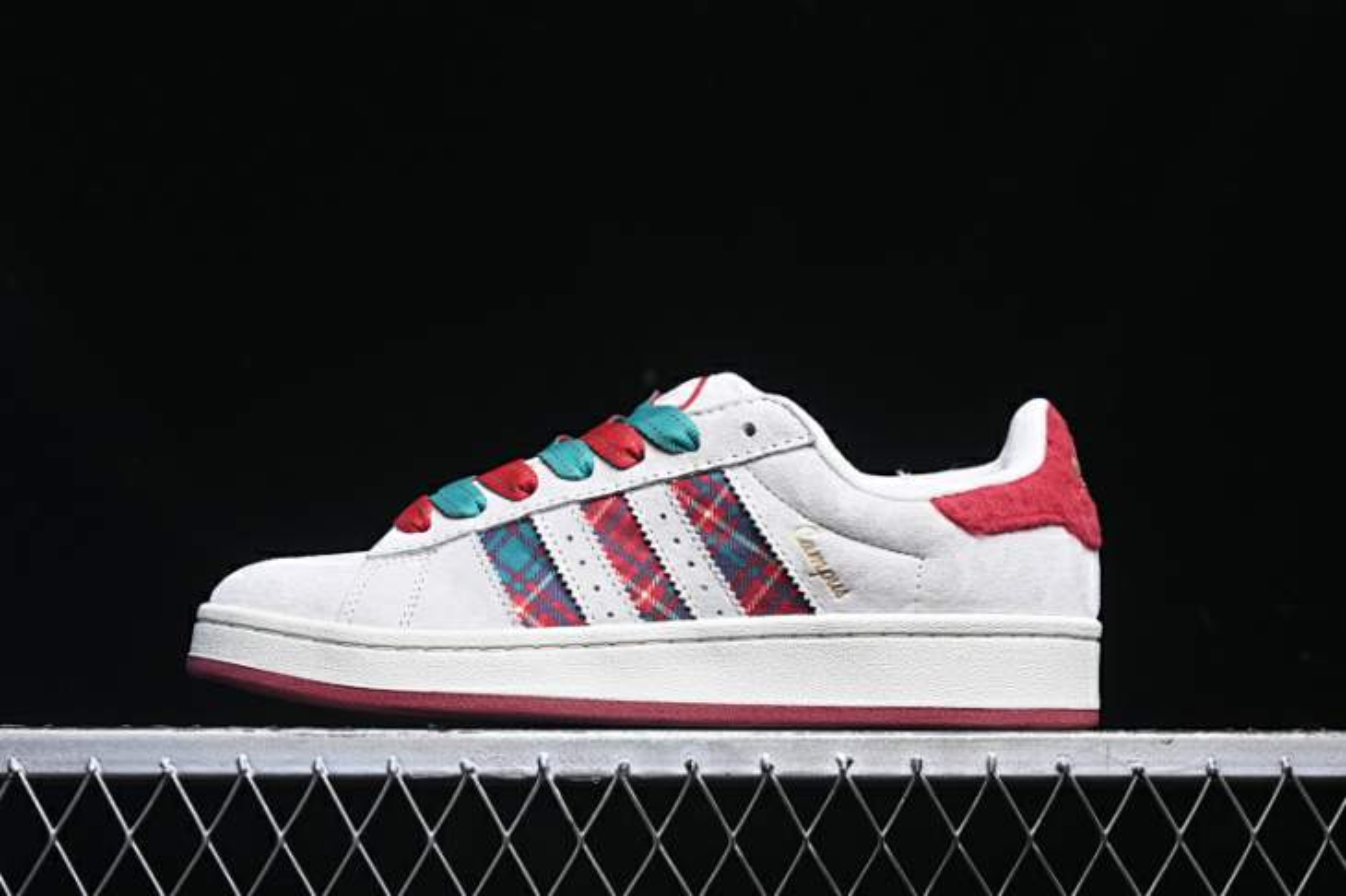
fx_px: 2803
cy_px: 448
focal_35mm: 75
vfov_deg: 18.2
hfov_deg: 27.0
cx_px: 673
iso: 160
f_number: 6.3
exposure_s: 1/60
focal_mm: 50
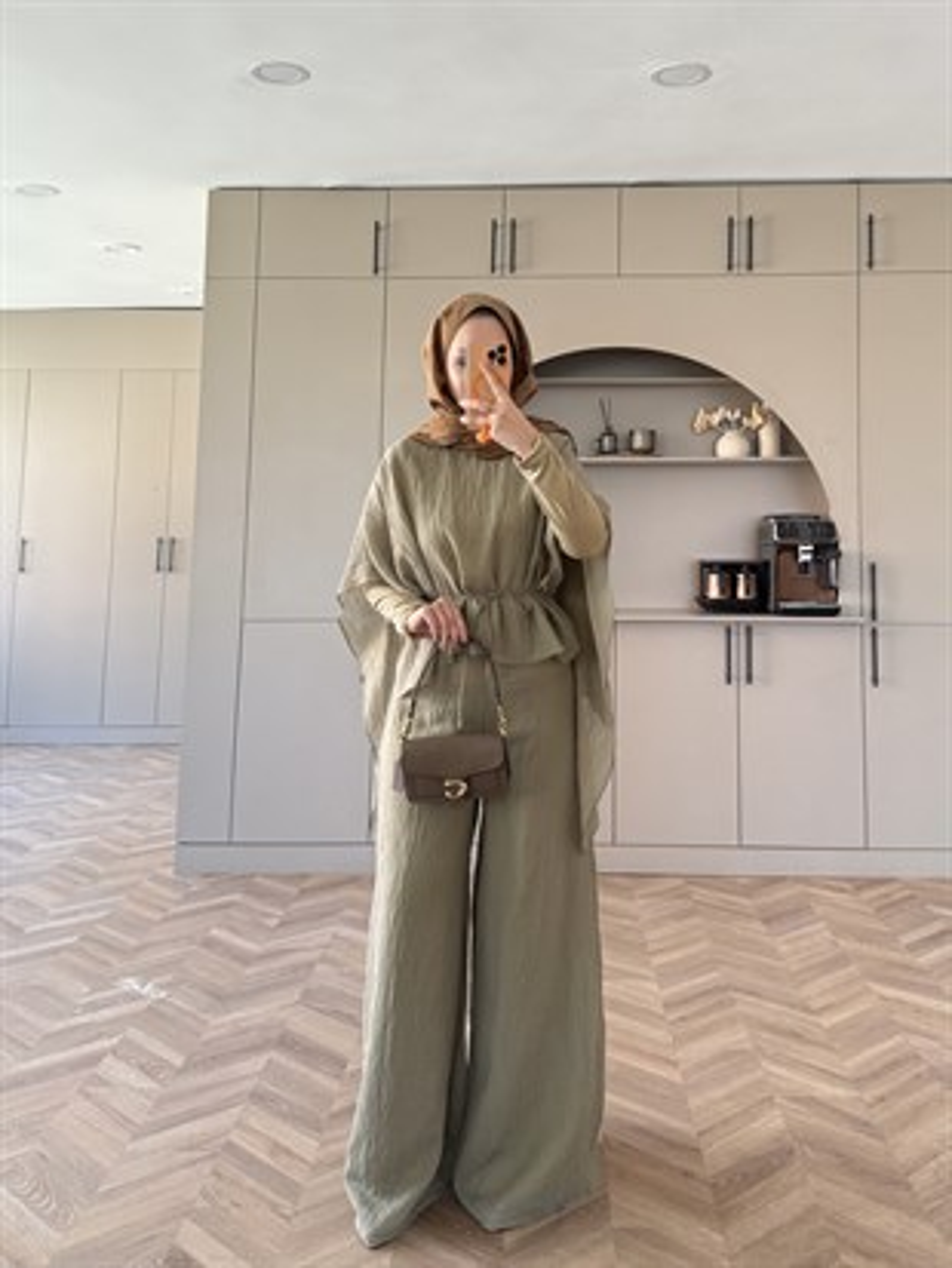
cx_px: 476
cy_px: 634
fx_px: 880
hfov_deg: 56.8
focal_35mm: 24
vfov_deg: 71.6
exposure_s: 1/121
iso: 100
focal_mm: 6.76
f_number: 1.78
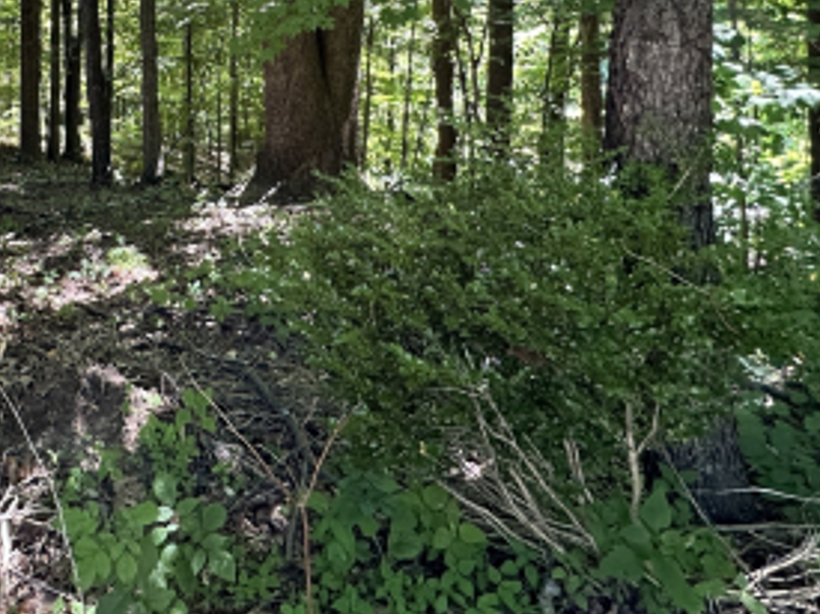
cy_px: 33
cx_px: 127
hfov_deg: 49.7
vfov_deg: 38.2
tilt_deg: +1.6
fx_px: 805
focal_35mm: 34
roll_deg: -0.4
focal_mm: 2.22
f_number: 2.2
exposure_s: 1/99
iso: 200
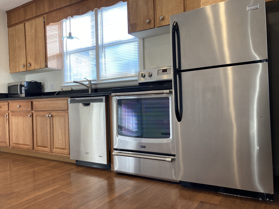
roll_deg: +1.9
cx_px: 140
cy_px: 104
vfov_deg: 49.7
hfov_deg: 63.4
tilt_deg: +0.7
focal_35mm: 28
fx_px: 226
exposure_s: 1/120
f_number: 1.8
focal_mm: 3.99
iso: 80
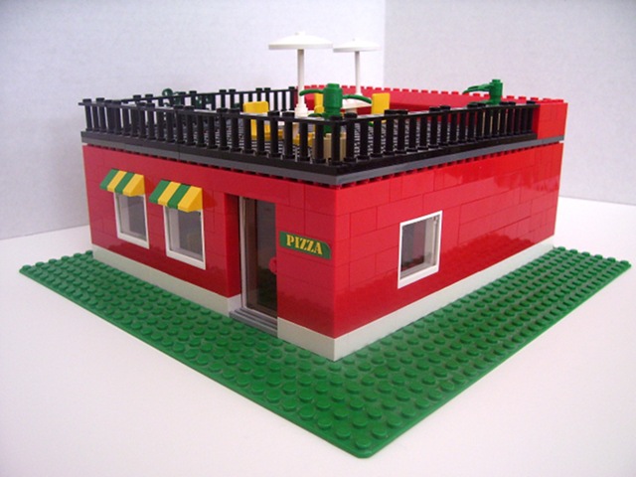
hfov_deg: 54.0
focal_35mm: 34
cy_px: 238
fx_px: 625
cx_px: 318
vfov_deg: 41.8
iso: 160
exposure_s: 1/8
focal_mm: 5.6
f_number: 2.7
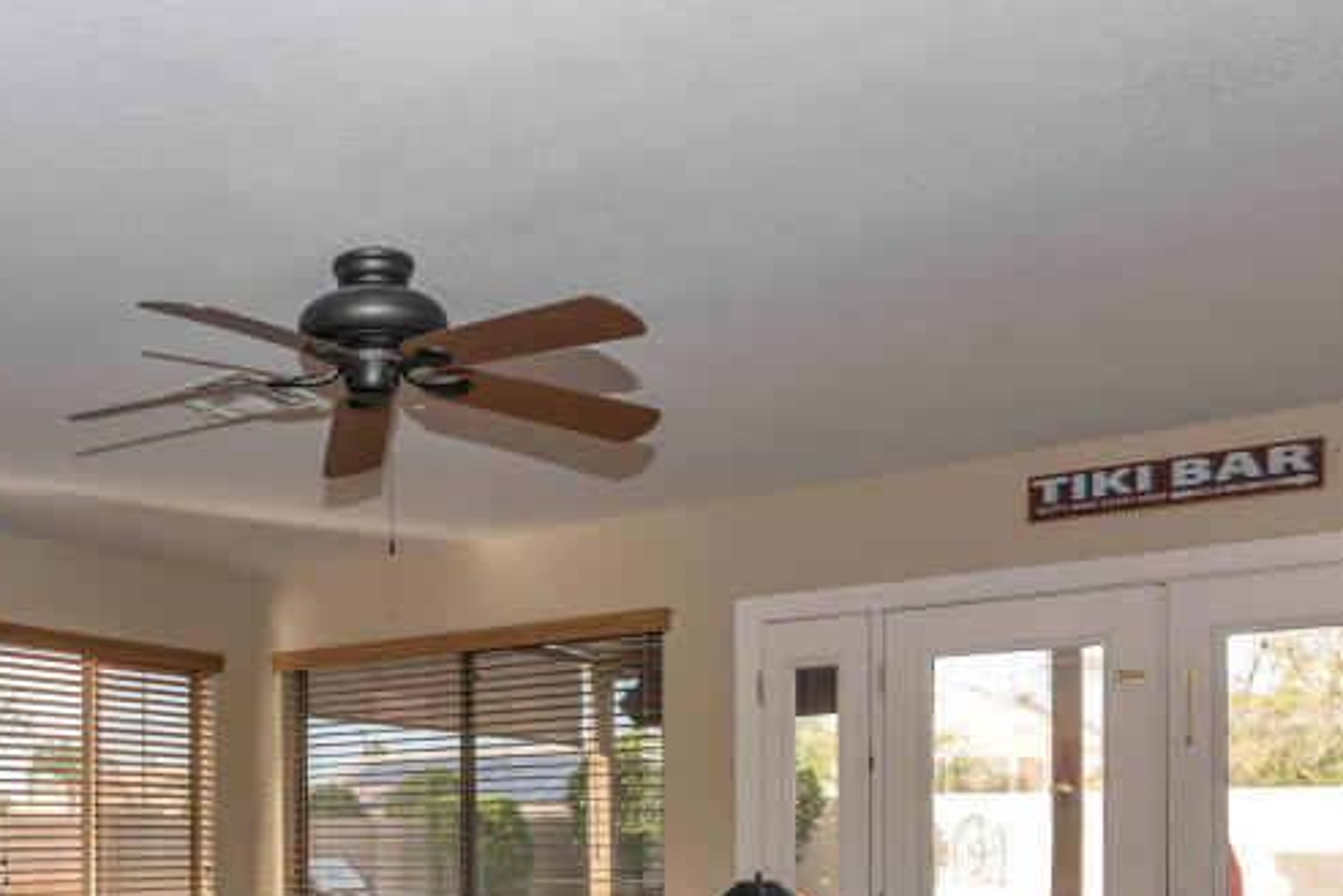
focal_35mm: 35
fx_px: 1306
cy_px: 843
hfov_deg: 51.7
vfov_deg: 35.2
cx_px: 313
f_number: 6.3
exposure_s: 1/100
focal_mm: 15
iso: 400
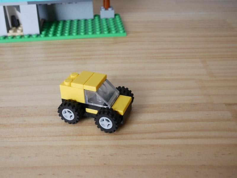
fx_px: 274
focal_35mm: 40
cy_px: 89
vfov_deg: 36.0
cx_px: 118
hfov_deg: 46.8
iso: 2000
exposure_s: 1/60
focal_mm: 20
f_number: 11
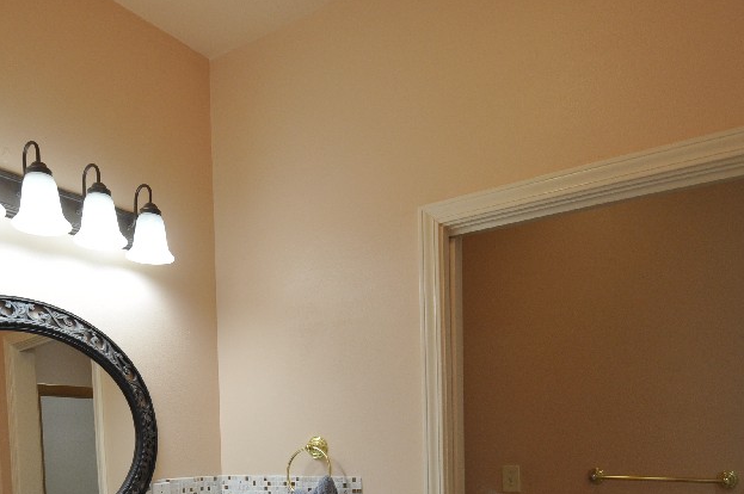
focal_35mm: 29
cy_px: 470
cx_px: 316
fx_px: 599
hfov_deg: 63.4
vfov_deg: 40.4
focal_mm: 10
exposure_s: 1/100
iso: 400
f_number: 5
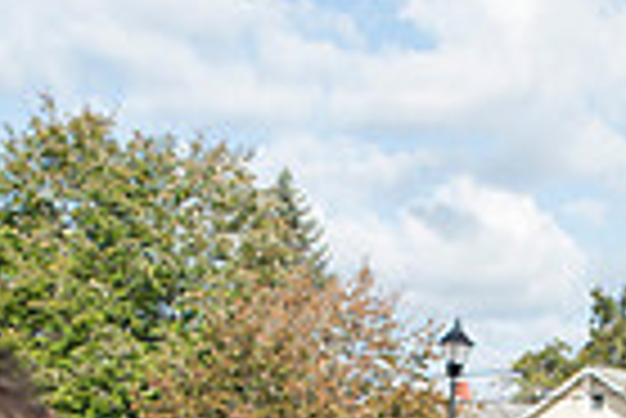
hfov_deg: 20.1
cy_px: 739
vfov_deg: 12.6
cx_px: 531
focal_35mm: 100
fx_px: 1741
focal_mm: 24
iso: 250
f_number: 4.5
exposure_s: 1/1000
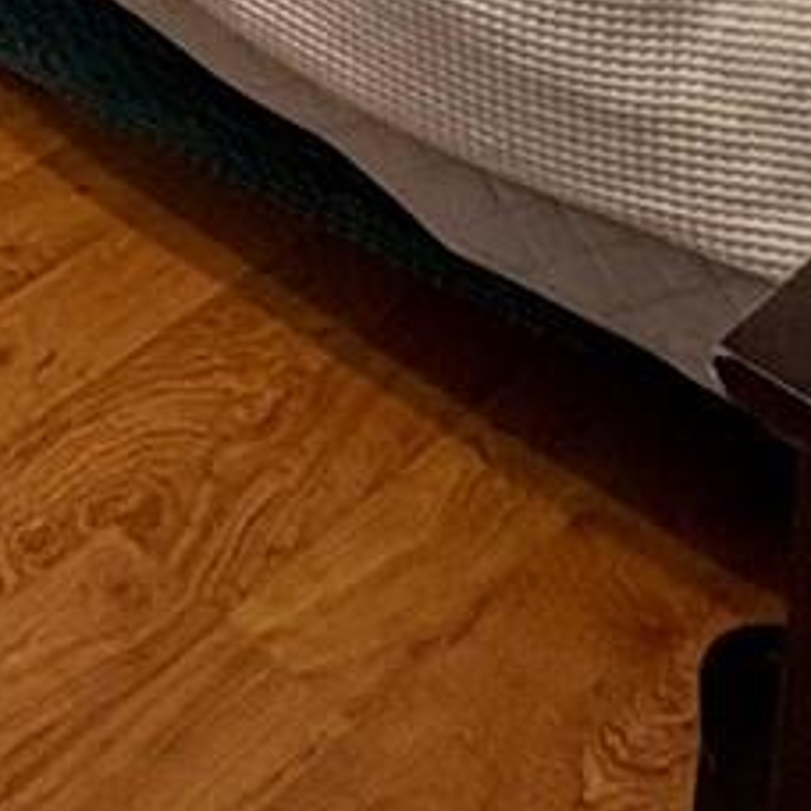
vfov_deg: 13.4
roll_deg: -0.8
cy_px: -1238
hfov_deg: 15.9
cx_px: -783
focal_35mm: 87
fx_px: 2306
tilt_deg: -4.0
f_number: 2.2
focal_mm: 2.22
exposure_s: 1/60
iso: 200
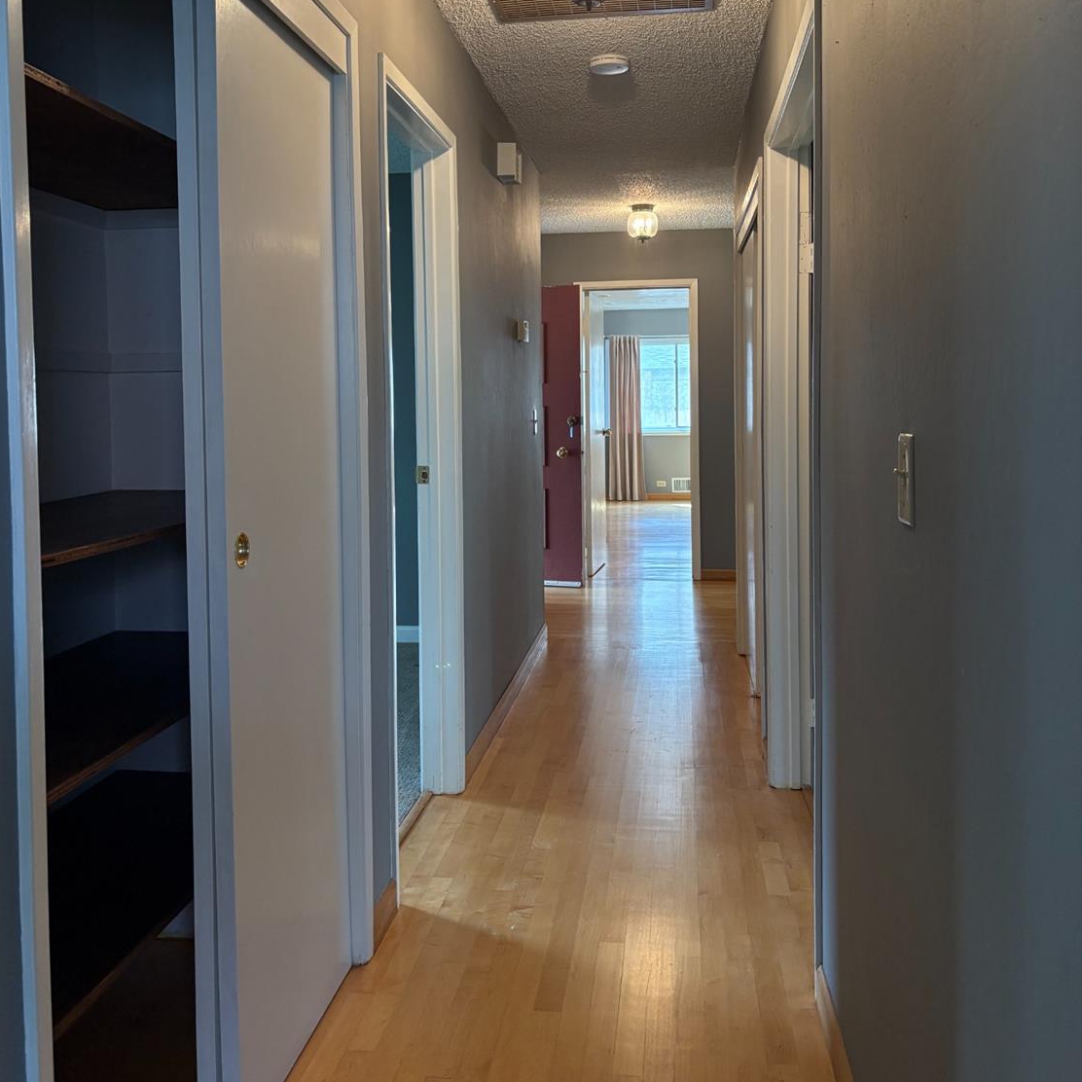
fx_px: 1096
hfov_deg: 52.5
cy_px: 440
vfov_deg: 52.2
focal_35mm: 31
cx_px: 538
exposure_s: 1/120
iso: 200
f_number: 1.6
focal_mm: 5.96
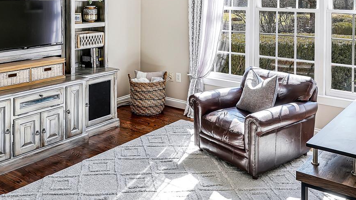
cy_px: -1
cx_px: 200
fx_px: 370
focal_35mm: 39
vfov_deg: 28.4
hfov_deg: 51.2
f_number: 8
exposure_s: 1/30
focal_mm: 15.9
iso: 160
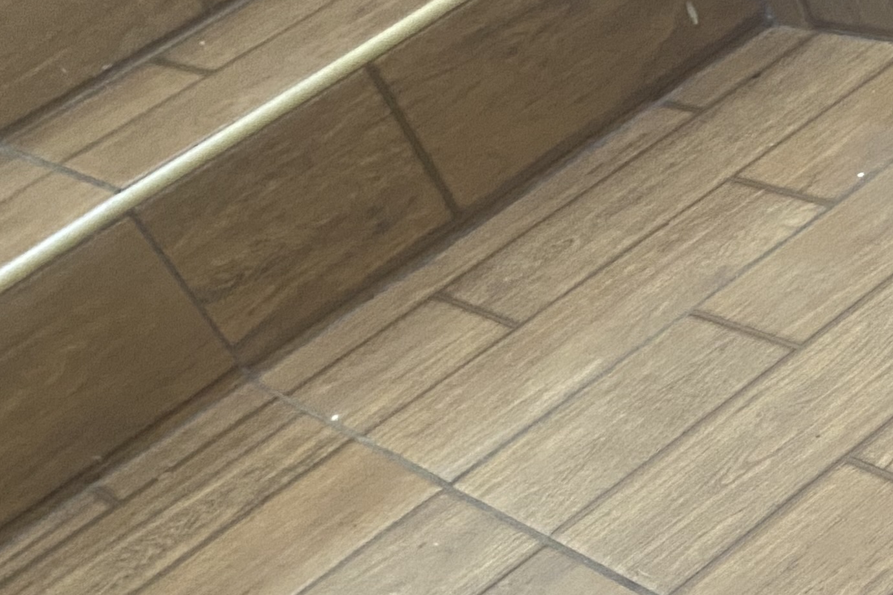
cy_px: 705
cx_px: 1129
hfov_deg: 23.1
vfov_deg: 16.6
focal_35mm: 79
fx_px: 1959
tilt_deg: -40.4
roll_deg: +24.6
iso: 400
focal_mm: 4.25
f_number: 1.8
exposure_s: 1/60
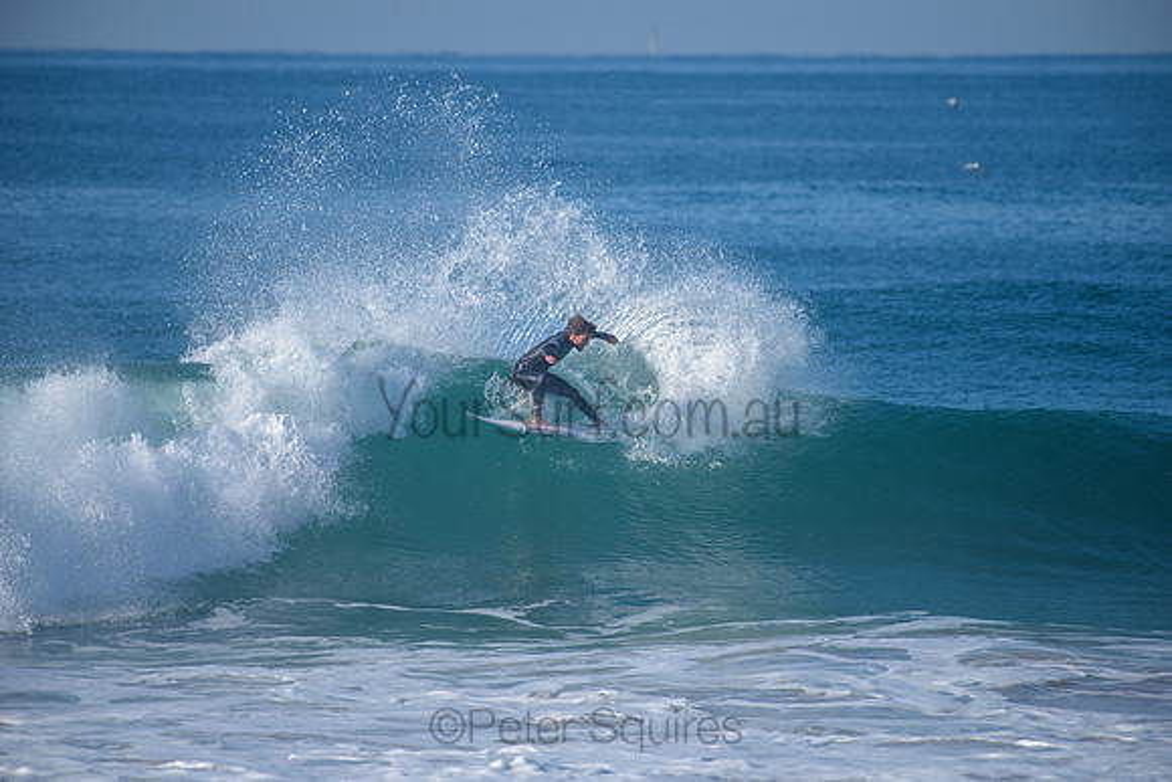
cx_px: 586
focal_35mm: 500
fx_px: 16281
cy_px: 391
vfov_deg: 2.8
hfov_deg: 4.1
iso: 220
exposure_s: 1/2000
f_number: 5.6
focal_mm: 500
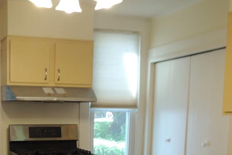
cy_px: 174
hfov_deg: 32.7
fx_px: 380
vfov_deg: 21.7
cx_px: 36
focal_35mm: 59
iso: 125
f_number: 2.8
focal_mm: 5
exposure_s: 1/30
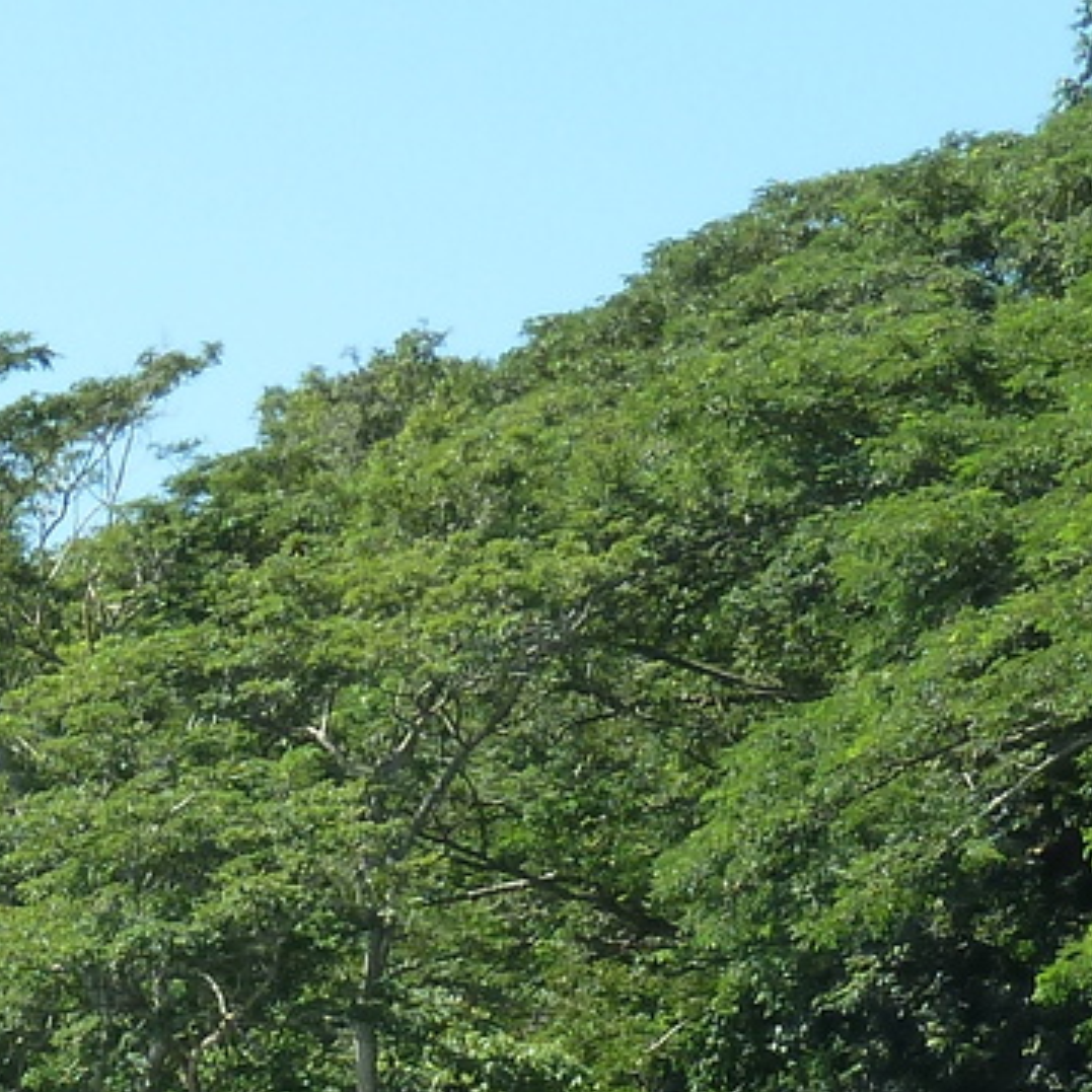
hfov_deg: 6.1
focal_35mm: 284
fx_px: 10136
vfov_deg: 6.1
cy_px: 1725
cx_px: -544
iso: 125
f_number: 4.1
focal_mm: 11.9
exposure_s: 1/250
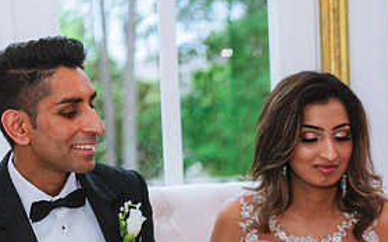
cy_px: 261
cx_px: 353
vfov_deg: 10.5
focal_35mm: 123
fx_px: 1300
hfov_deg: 16.7
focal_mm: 58
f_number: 2.8
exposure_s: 1/125
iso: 800
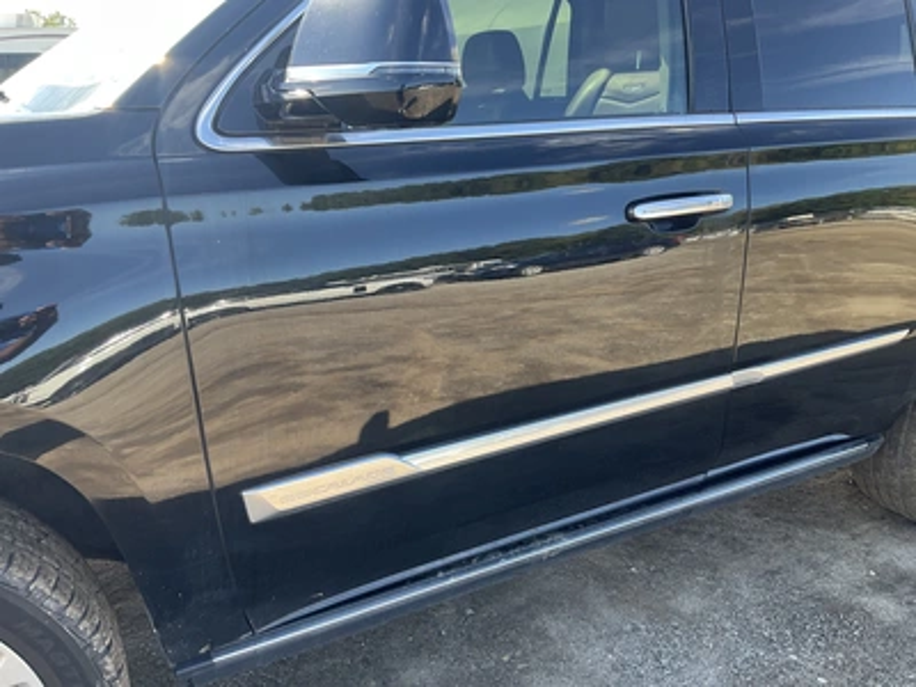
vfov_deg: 48.2
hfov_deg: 61.7
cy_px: 344
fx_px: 767
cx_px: 458
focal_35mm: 29
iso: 20
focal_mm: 3
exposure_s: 1/122
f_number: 1.8
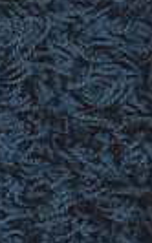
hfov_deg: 7.6
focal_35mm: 142
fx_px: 942
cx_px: -368
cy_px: 224
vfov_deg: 14.6
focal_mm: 32
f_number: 4
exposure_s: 1/250
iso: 100
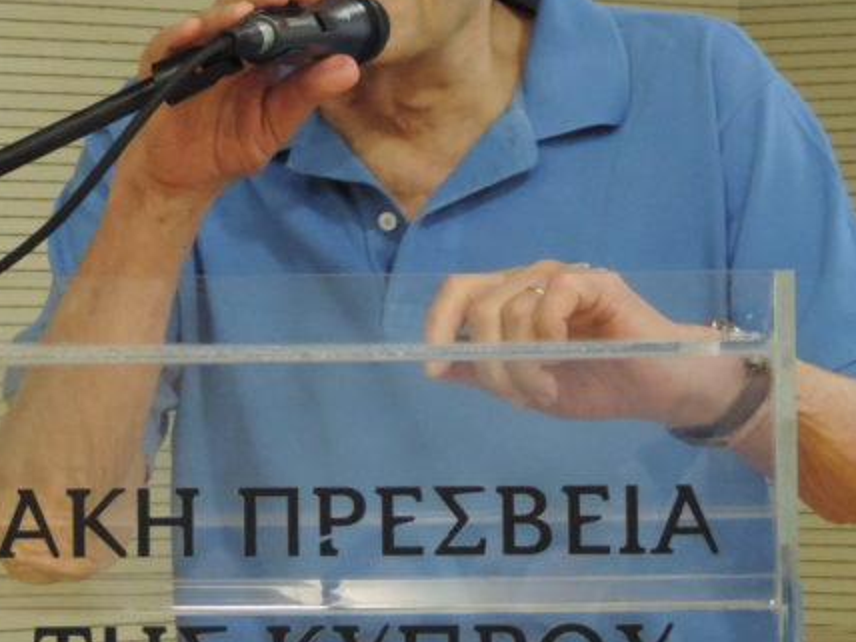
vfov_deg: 5.9
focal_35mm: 251
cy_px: 70
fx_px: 6207
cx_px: 256
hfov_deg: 7.9
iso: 720
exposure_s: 1/25
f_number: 4.2
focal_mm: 18.7
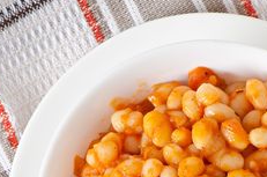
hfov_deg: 5.2
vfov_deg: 3.4
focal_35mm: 396
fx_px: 2933
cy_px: 216
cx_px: 246
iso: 100
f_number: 11
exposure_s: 1/200
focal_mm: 105
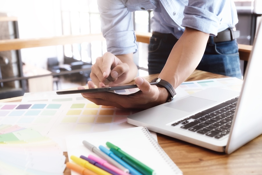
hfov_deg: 41.9
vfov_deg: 28.6
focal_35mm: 47
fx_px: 342
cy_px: 88
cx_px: 131
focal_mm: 31.5
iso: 320
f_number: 4.5
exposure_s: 1/80
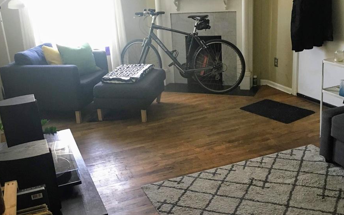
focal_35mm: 42
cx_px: 172
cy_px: 108
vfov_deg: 30.6
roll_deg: +4.4
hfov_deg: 47.2
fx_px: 394
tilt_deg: -18.9
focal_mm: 4.15
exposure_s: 1/24
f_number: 2.2
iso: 200
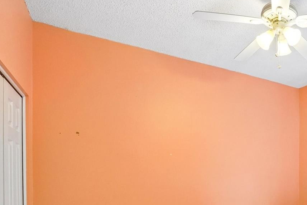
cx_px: 270
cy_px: 175
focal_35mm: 28
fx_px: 239
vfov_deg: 43.3
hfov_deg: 57.4
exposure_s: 1/30
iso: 800
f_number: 8
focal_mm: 10
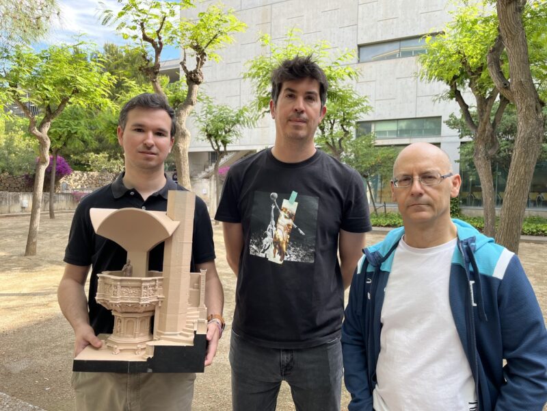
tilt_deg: -3.4
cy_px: 206
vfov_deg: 53.1
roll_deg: -0.8
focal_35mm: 26
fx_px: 411
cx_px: 274
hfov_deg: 67.3
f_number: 1.6
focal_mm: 5.1
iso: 50
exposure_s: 1/471
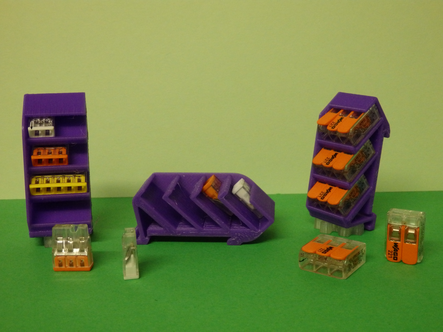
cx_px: 222
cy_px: 166
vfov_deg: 29.7
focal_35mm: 49
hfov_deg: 38.9
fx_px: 627
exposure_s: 1/80
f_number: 4
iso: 800
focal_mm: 8.9
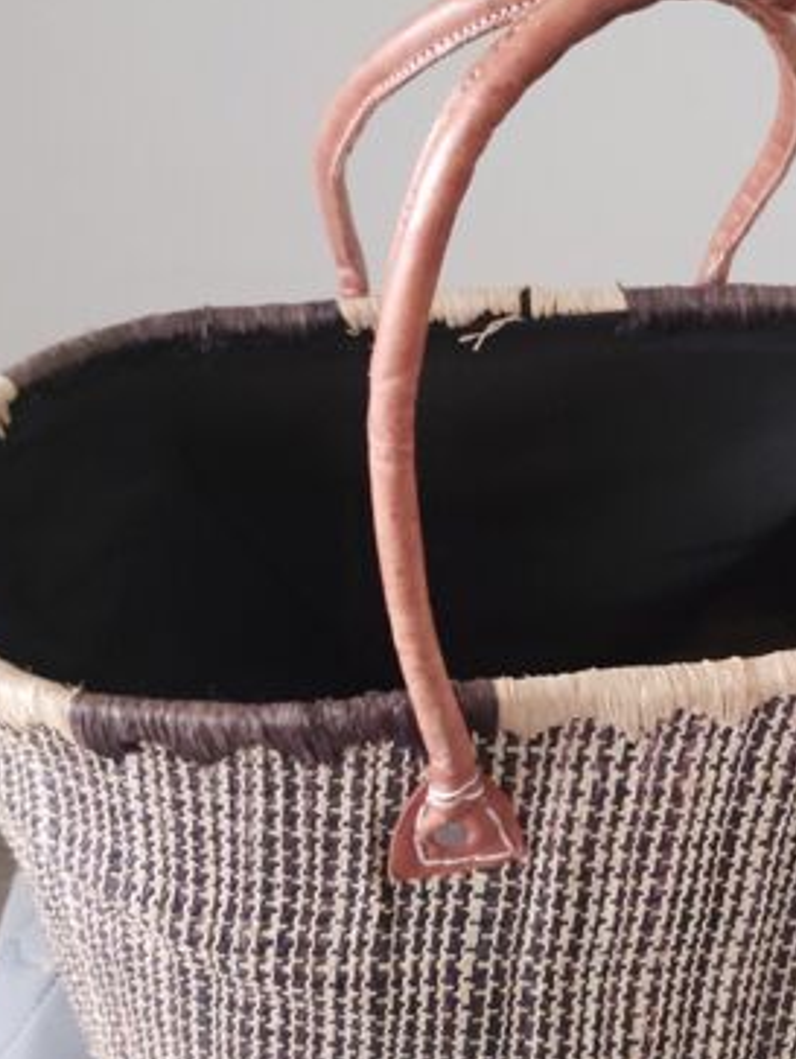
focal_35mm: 51
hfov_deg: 28.1
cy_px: 537
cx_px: 615
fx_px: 1561
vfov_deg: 37.5
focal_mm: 4.25
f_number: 1.8
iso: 1050
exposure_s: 1/20
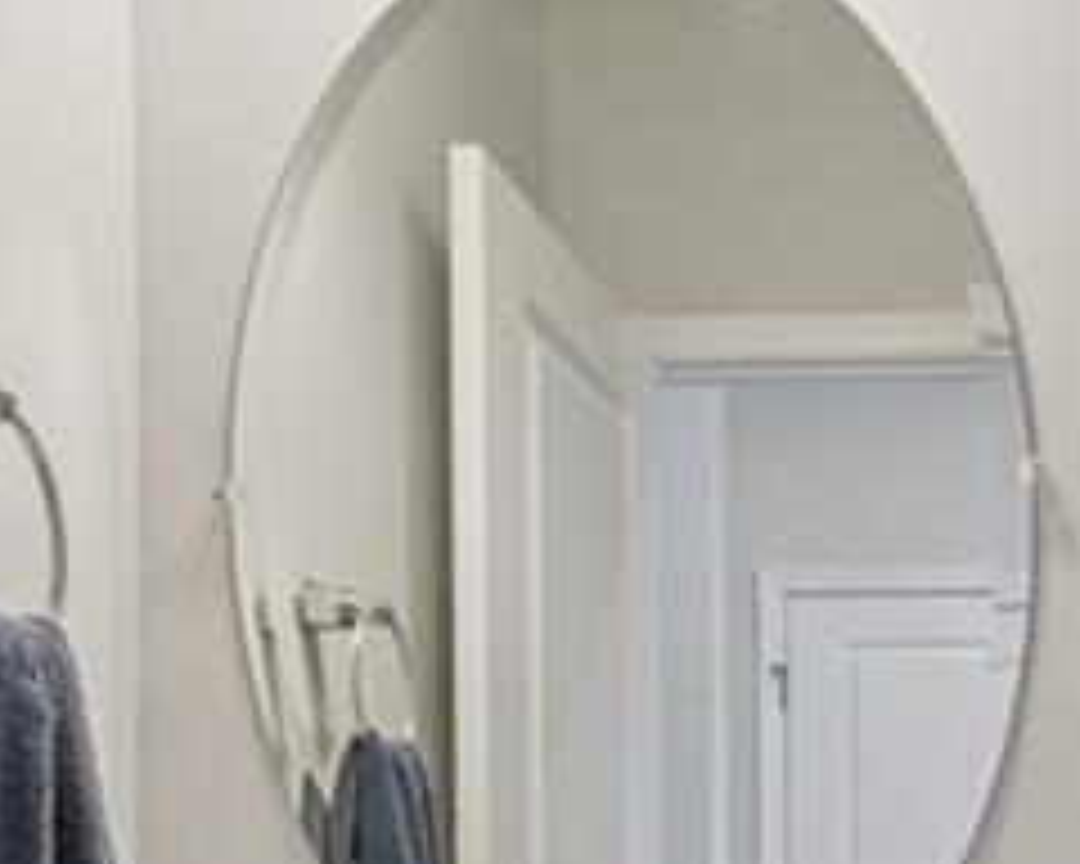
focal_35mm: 56
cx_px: 968
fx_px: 1790
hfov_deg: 32.0
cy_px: 952
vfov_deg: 25.2
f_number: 8
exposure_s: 1/30
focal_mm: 14
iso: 400
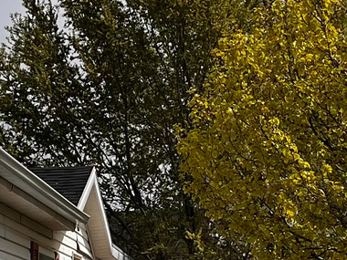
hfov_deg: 14.0
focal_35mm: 140
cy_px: 193
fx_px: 1403
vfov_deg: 10.6
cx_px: 307
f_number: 1.6
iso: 50
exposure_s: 1/7353
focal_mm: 5.1
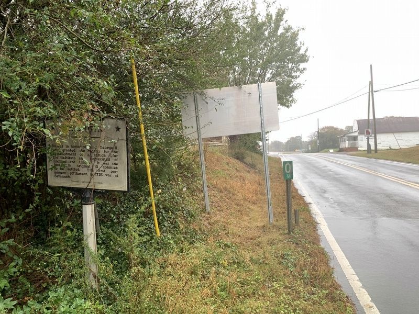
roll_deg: +2.7
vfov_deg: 53.1
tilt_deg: -0.9
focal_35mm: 26
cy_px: 157
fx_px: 315
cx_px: 210
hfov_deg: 67.3
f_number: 1.8
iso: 32
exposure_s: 1/122
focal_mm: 4.25
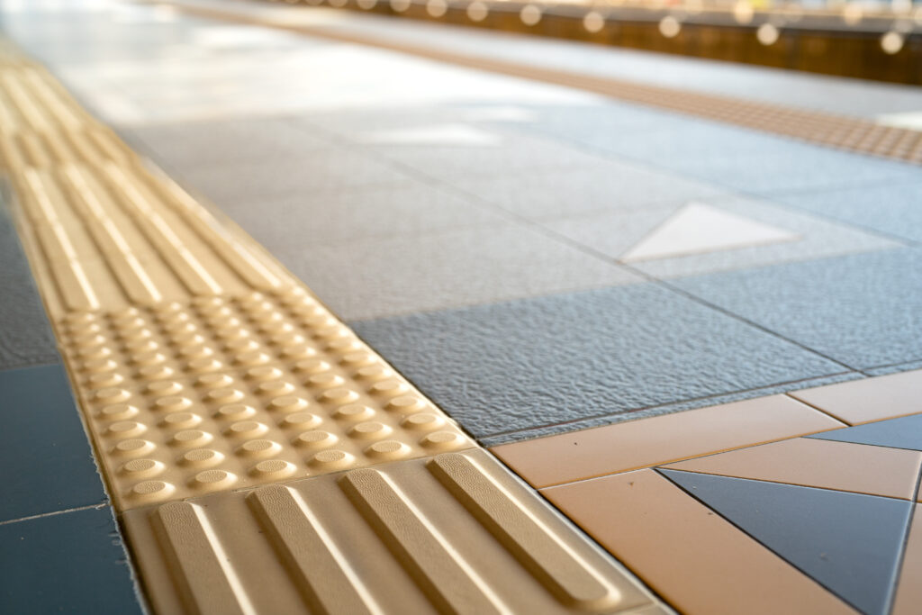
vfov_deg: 27.0
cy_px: 308
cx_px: 461
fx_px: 1281
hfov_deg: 39.6
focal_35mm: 50
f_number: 2.8
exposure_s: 1/800
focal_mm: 50
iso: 200
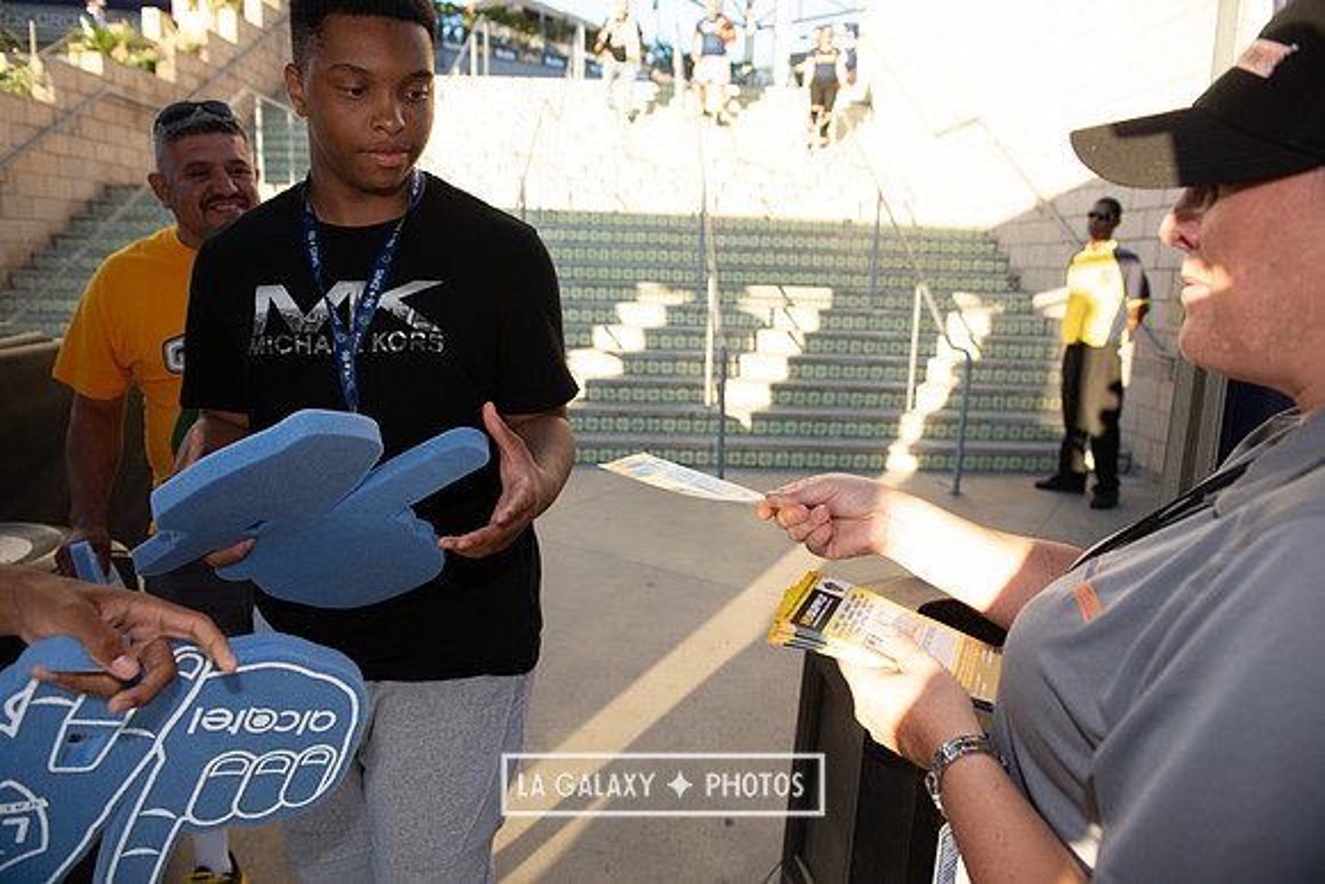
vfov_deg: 53.2
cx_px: 662
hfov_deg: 73.7
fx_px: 883
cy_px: 442
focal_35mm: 24
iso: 800
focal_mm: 24
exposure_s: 1/800
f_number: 4.5
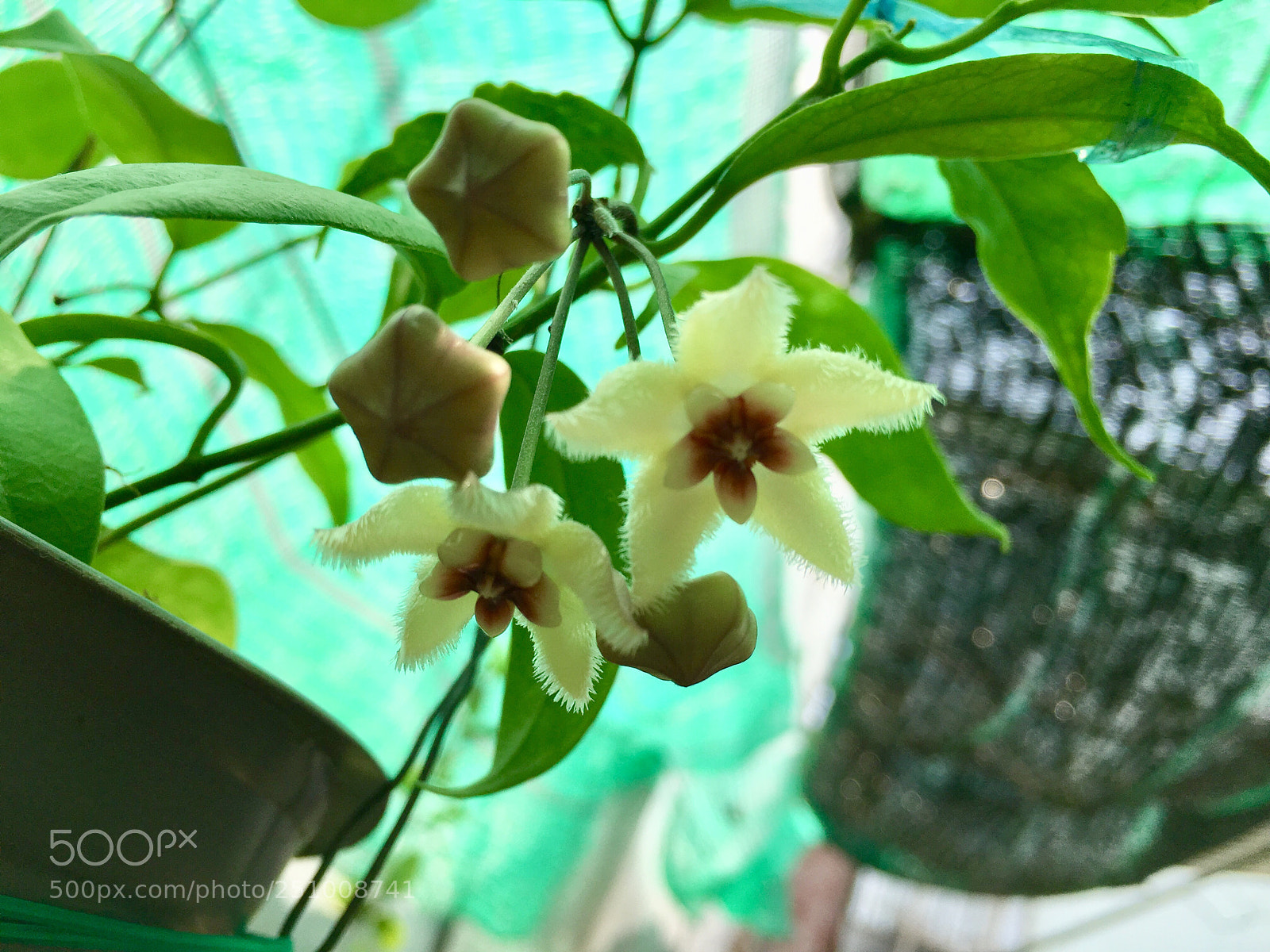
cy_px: 476
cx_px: 635
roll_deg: -23.0
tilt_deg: +24.3
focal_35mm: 29
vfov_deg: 48.2
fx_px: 1064
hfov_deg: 61.7
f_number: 2.2
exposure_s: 1/810
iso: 25
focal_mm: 4.15
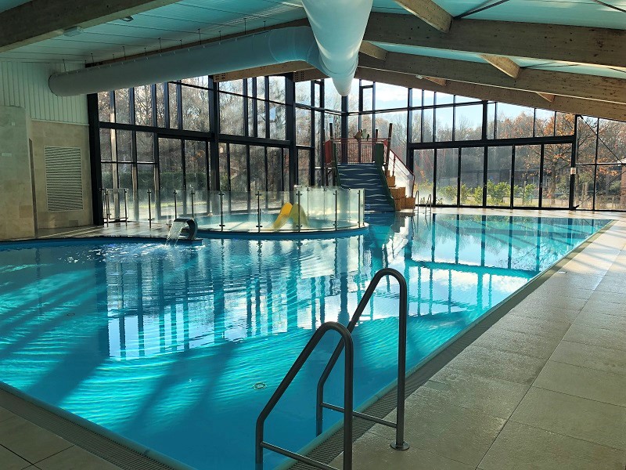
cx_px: 313
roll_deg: -0.1
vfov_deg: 49.7
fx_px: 506
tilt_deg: -5.1
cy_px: 235
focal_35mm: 28
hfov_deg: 63.4
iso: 20
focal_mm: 3.99
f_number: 1.8
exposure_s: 1/607
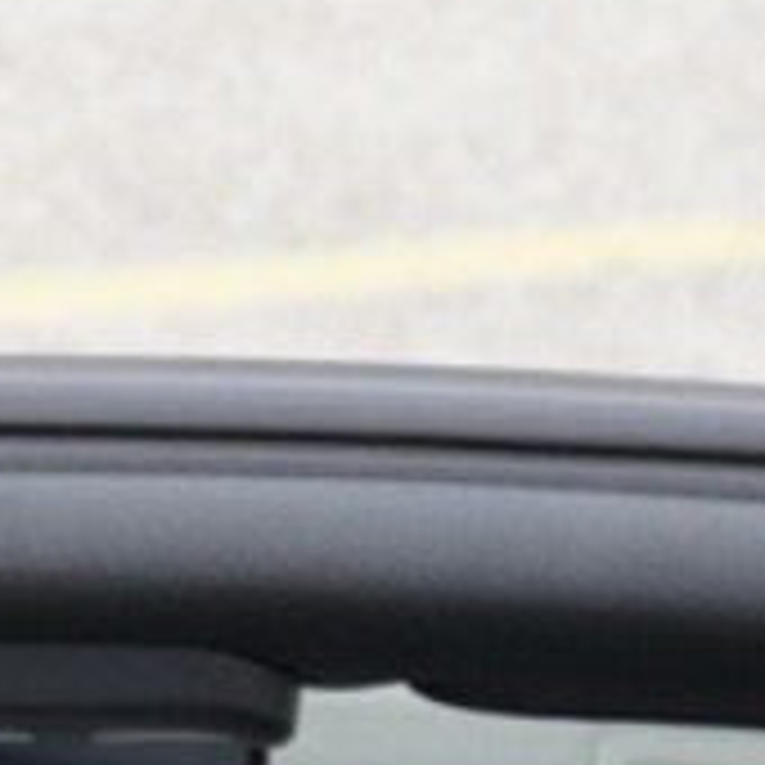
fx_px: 11026
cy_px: 2711
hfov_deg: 4.0
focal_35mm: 441
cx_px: -144
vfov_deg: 3.8
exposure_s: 1/160
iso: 100
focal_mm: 46
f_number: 4.5
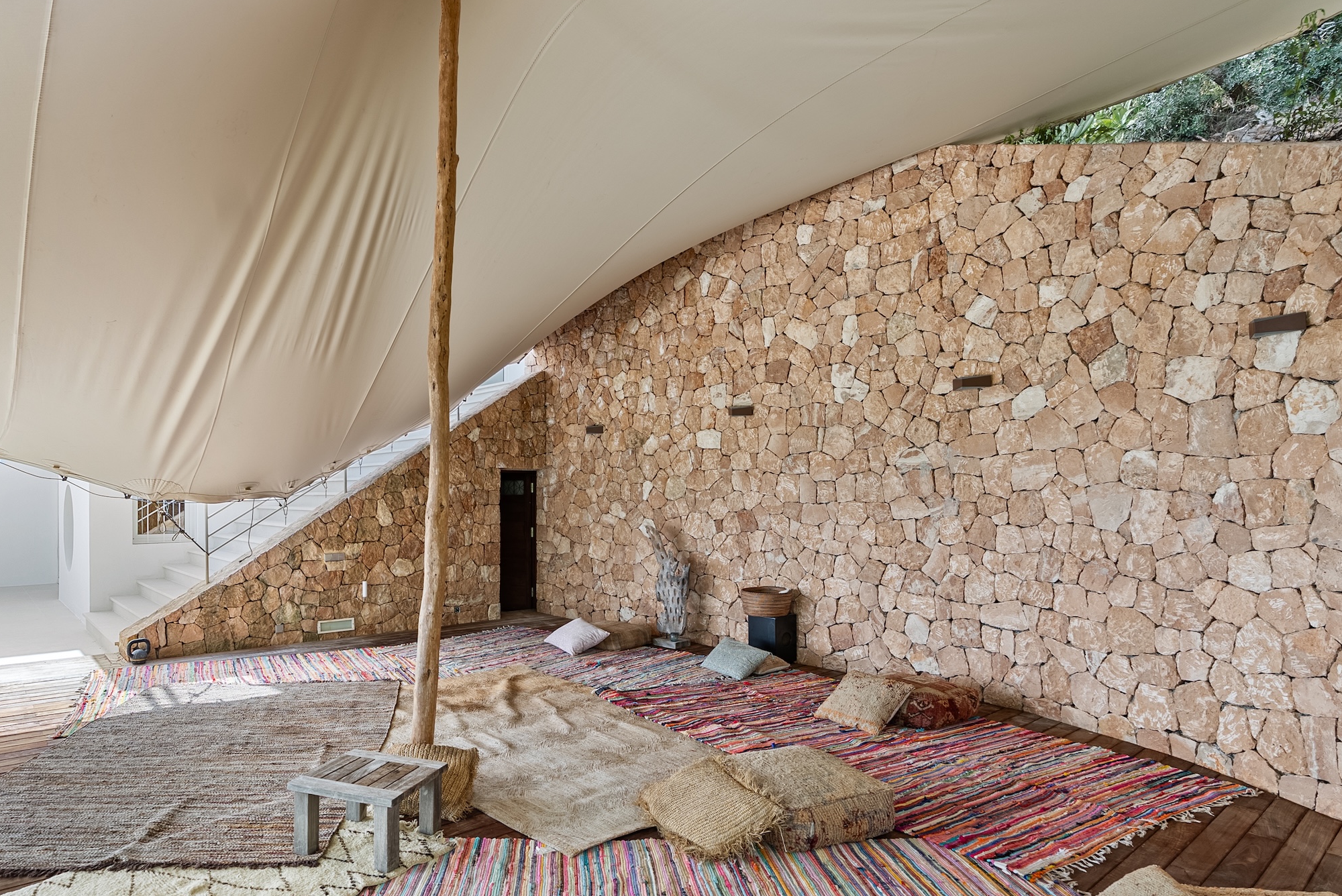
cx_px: 529
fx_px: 746
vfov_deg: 61.8
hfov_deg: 82.8
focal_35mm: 20
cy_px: 496
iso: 125
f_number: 4.5
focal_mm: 16
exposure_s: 1/25
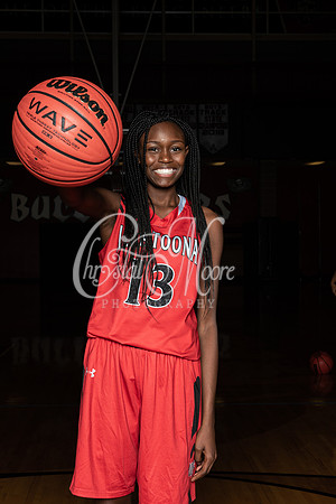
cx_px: 168
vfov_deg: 30.5
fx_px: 924
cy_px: 252
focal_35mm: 66
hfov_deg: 20.6
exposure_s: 1/200
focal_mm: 66
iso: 320
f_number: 14
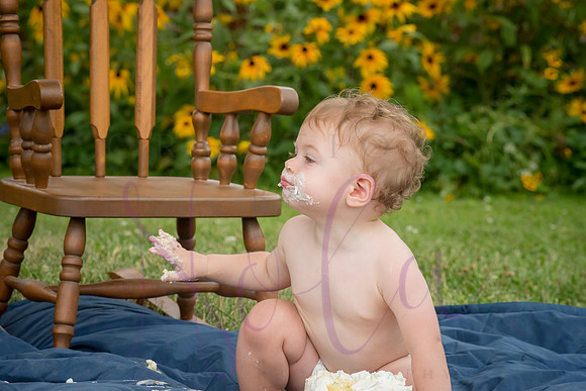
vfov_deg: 9.4
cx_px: 290
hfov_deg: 14.1
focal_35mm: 146
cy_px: 187
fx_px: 2376
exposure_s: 1/320
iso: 500
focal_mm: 135
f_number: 10
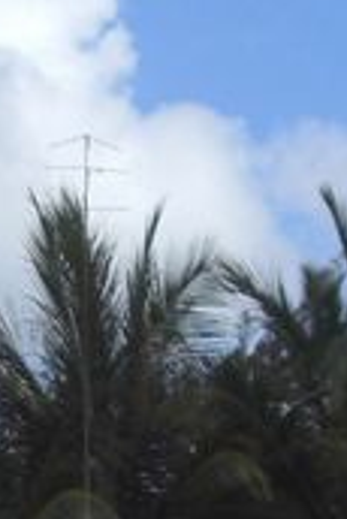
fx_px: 3391
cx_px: -27
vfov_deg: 8.7
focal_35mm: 235
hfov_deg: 5.8
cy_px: 597
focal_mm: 6.2
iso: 64
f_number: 8
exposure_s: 1/125
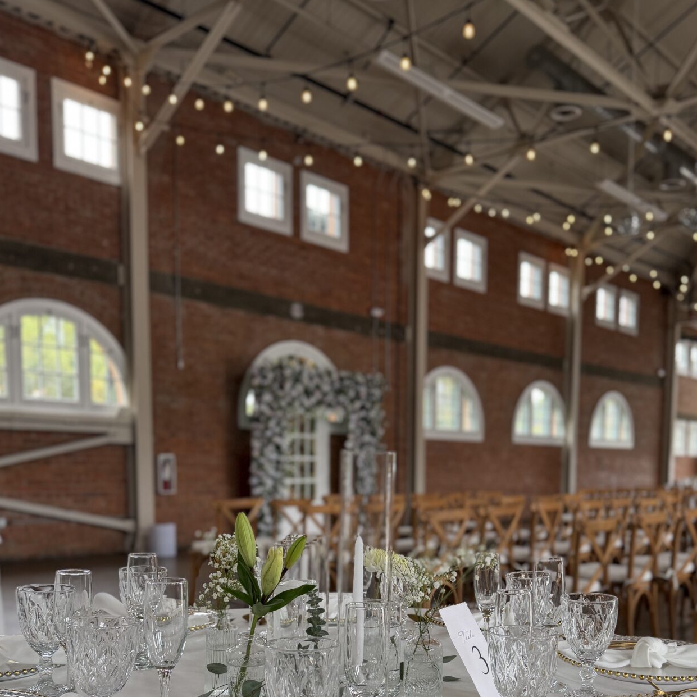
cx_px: 384
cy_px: 544
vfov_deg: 45.2
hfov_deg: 47.2
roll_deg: -0.8
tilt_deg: -6.3
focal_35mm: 35
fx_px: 797
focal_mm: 6.76
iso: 125
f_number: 1.78
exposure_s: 1/60
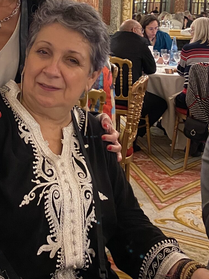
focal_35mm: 66
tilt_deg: -3.9
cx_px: 33
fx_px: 531
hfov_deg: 21.9
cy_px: 52
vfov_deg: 28.7
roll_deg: -0.9
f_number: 1.8
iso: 400
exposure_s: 1/50
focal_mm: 4.25
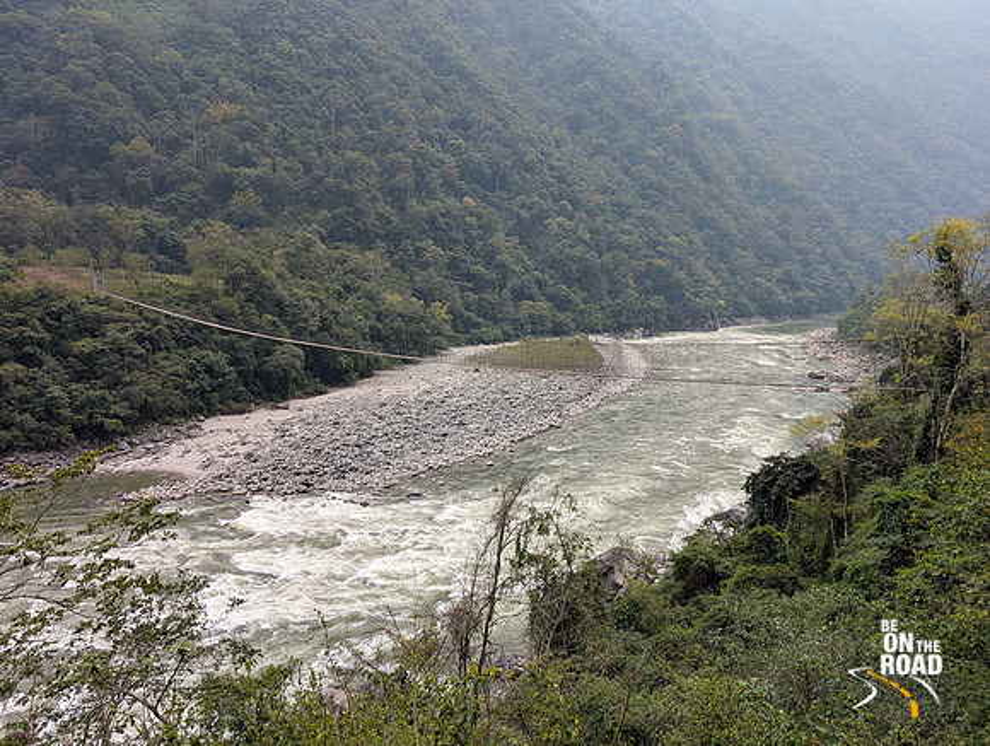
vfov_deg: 57.0
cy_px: 373
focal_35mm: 24
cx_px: 495
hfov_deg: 71.5
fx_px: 688
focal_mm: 6.9
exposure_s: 1/712
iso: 17
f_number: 1.68
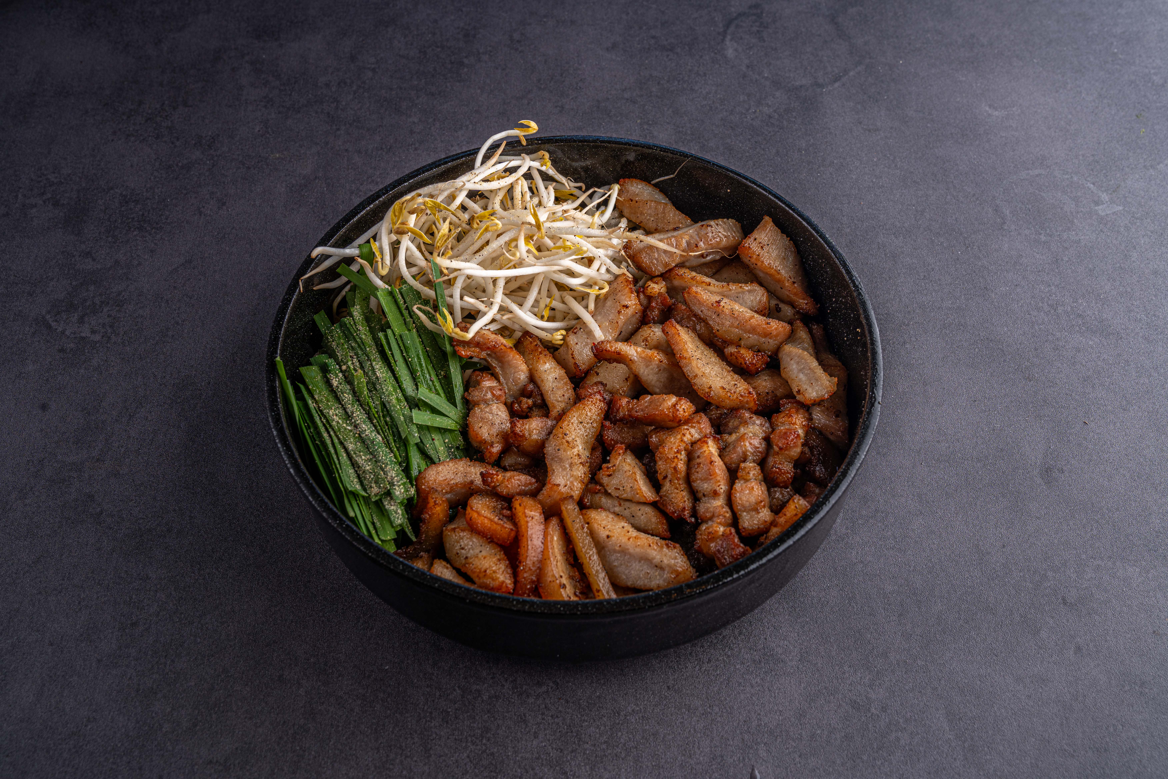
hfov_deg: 55.8
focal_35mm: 34
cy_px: 390
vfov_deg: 38.9
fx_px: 1103
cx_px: 584
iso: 100
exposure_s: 1/100
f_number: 10
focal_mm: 34
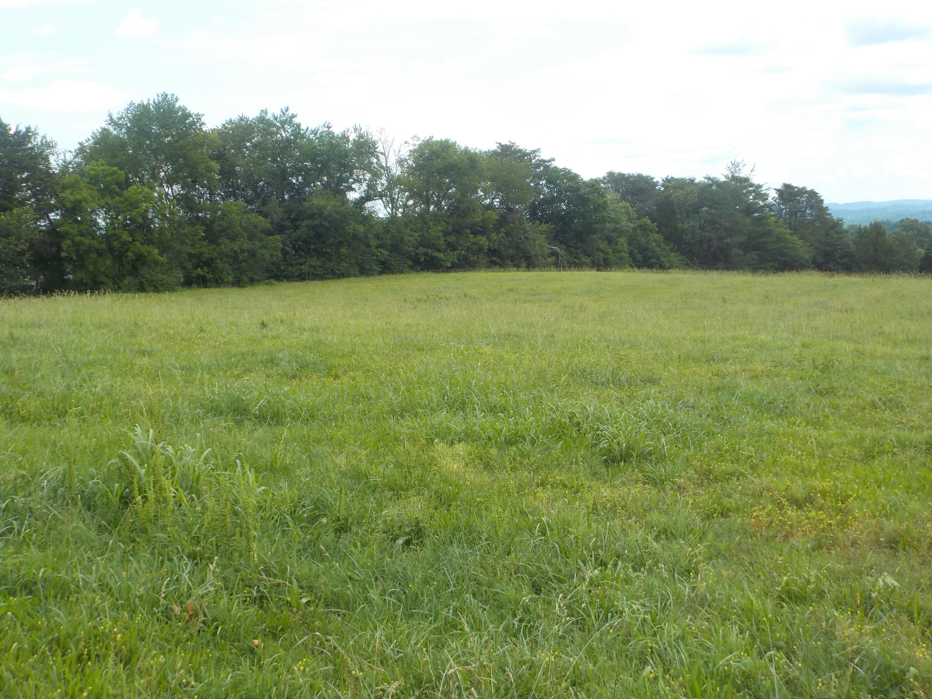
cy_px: 350
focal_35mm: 38
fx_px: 1023
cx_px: 466
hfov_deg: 49.0
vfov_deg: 37.7
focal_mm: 5.2
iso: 125
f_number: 3.7
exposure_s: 1/500
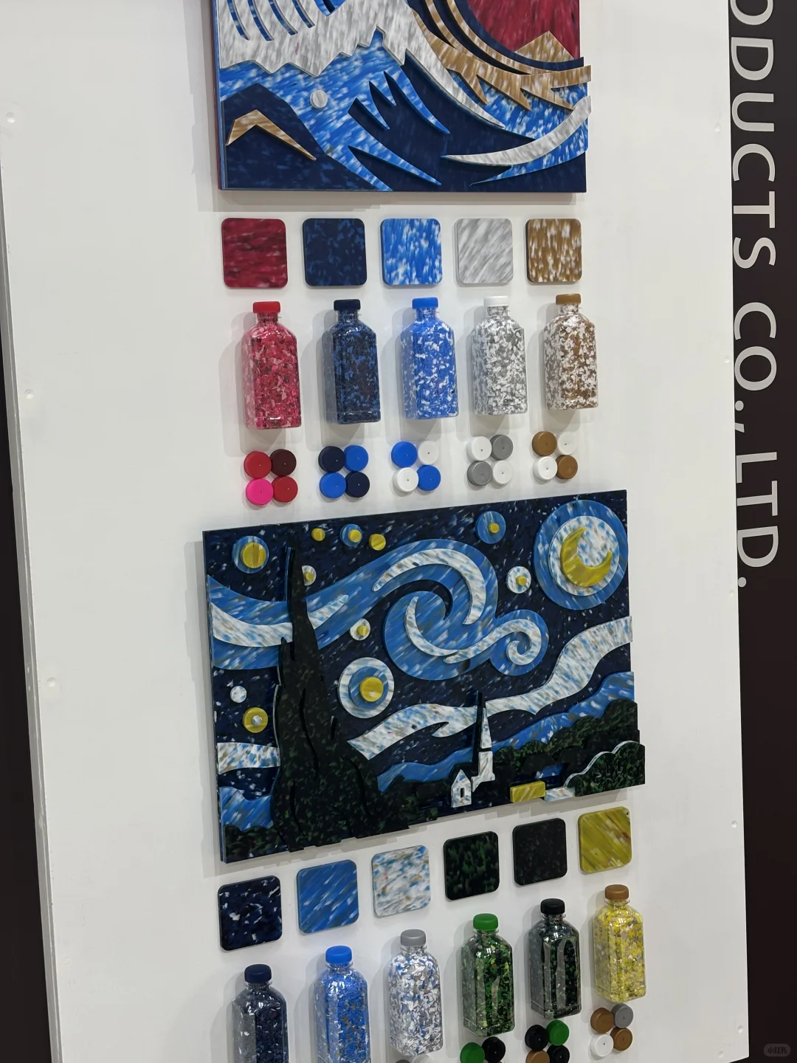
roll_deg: +1.9
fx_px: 1596
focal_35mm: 52
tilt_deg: -5.5
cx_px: 398
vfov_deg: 36.8
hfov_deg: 28.0
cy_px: 532
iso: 25
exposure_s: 1/50
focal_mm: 5.96
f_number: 1.6
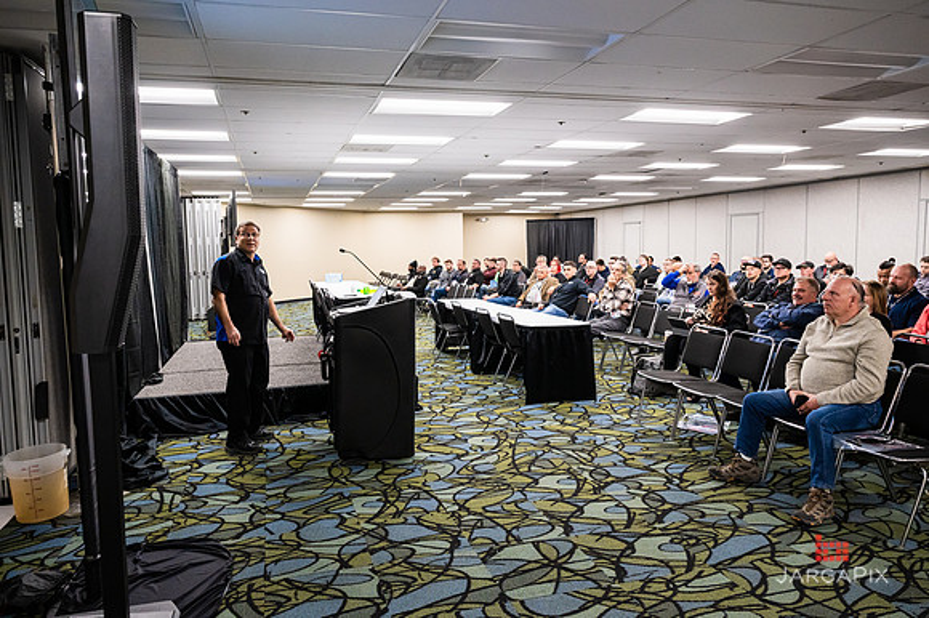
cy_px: 305
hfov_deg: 70.8
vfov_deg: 50.6
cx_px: 449
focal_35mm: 25
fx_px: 654
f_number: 5
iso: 3200
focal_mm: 24
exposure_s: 1/200
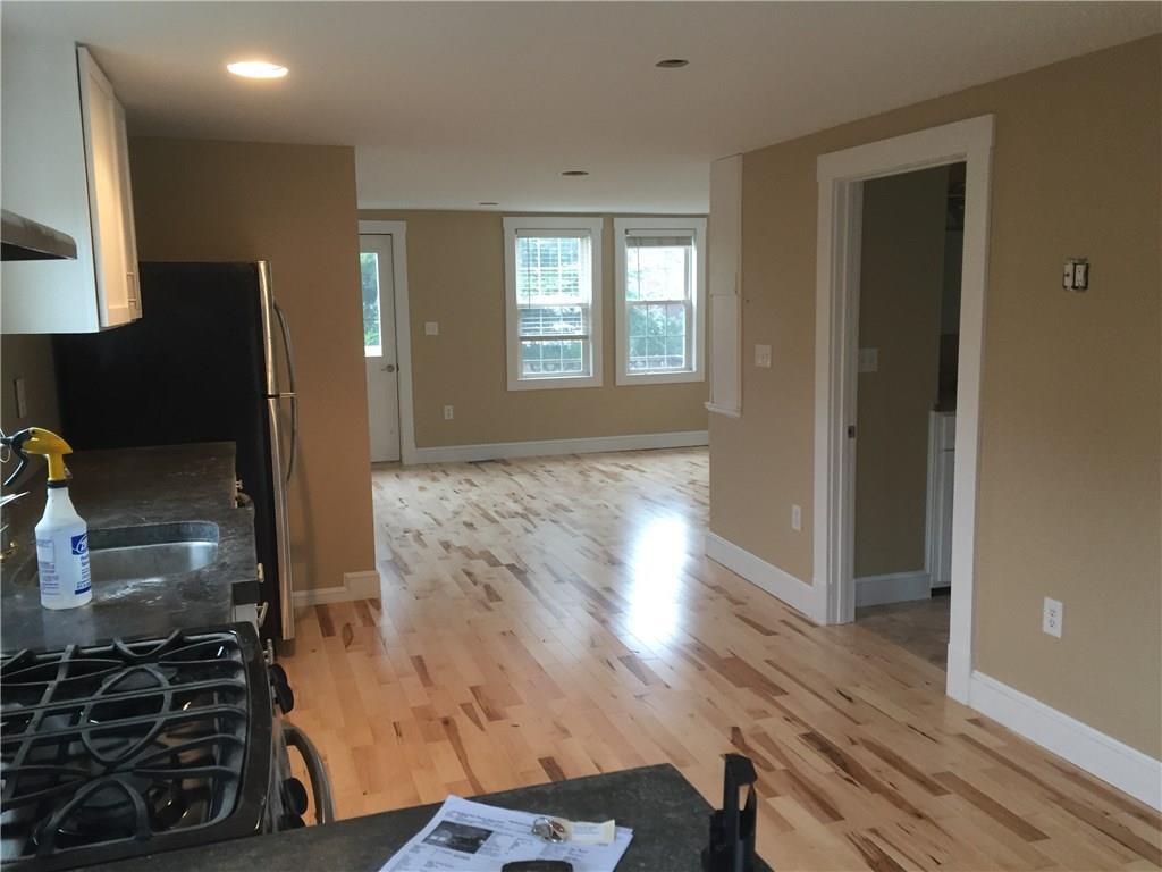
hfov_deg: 61.7
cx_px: 581
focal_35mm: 29
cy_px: 436
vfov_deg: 48.2
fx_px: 973
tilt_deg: -8.2
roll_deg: +1.4
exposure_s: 1/30
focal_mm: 4.15
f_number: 2.2
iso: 125
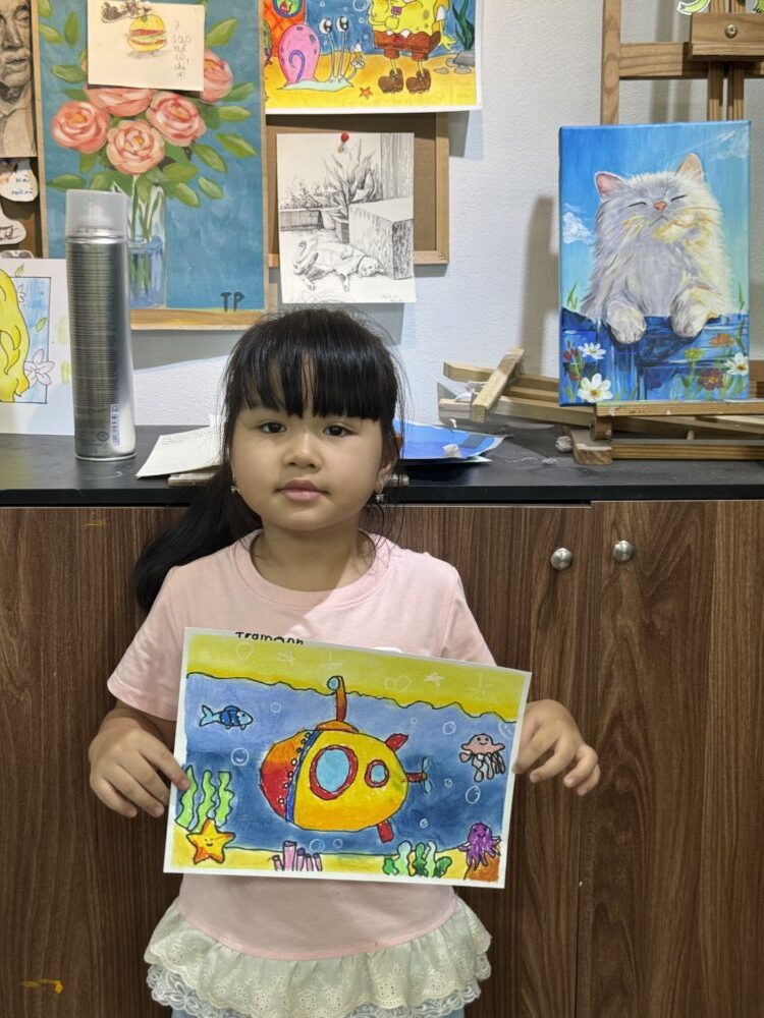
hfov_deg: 30.3
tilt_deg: -10.9
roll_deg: -0.4
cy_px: 509
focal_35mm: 48
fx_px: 1413
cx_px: 382
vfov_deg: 39.7
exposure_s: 1/100
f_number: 1.78
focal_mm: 6.76
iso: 64
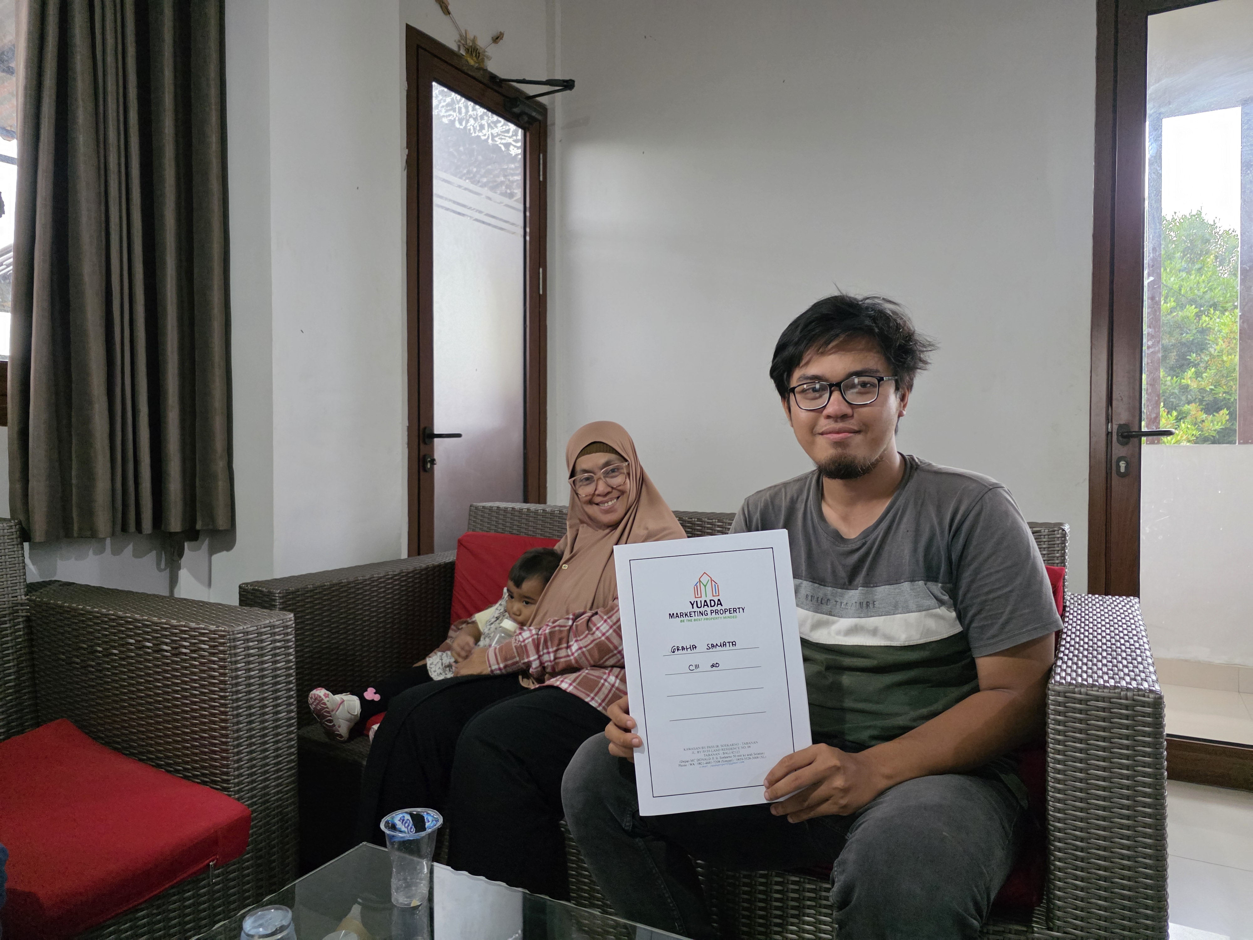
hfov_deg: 73.9
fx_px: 833
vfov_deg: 58.9
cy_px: 470
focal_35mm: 23
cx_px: 626
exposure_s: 1/100
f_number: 1.7
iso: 1600
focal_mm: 6.3
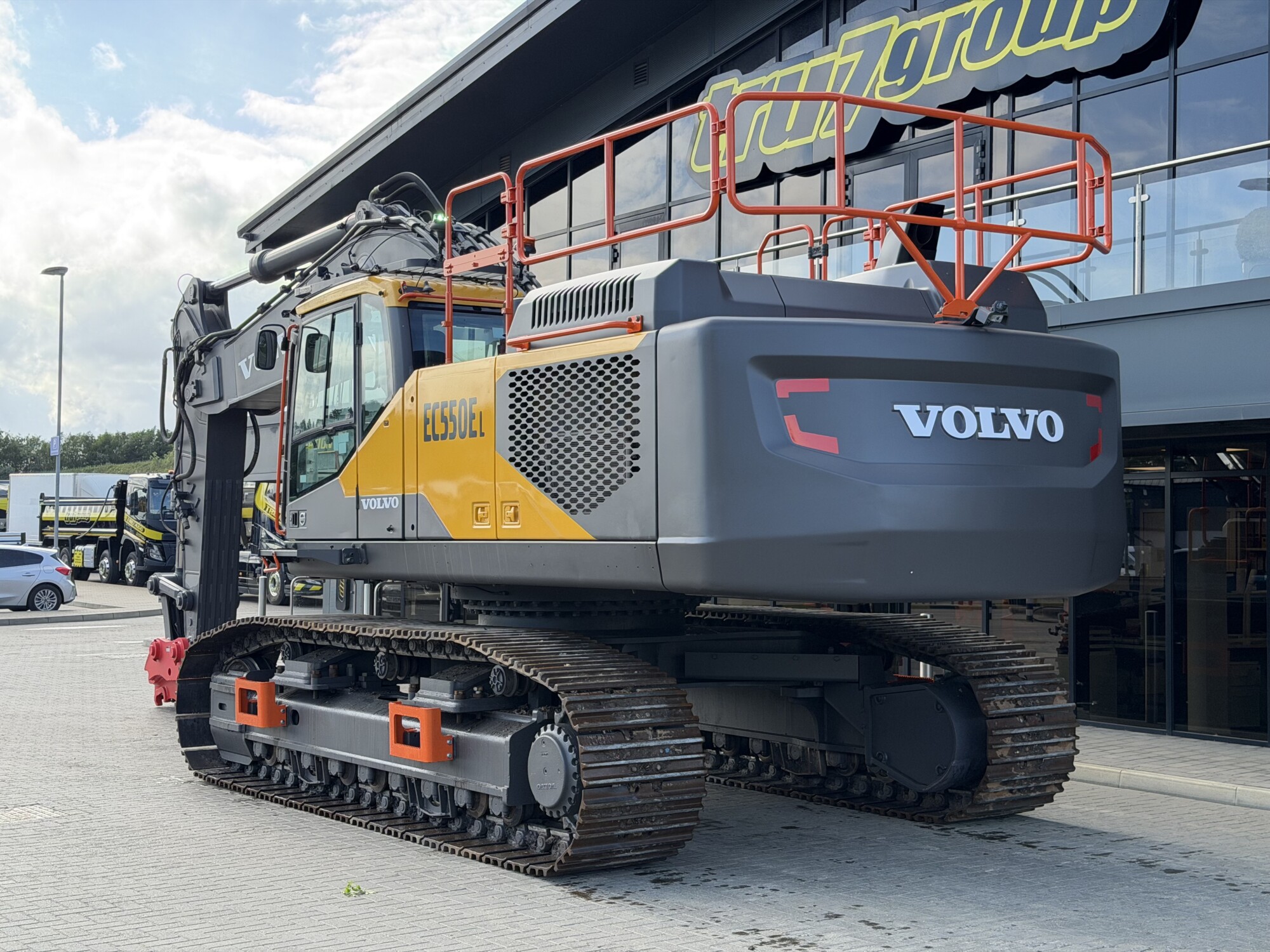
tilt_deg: +2.4
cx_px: 635
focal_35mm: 48
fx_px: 1761
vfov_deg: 30.3
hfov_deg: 39.7
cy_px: 476
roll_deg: -0.5
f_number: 1.78
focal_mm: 6.76
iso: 100
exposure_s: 1/846
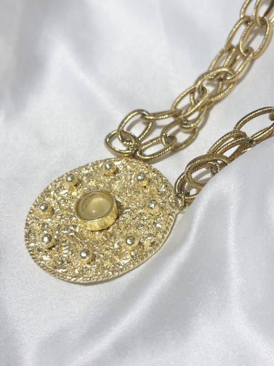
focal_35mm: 52
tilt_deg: -38.2
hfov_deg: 28.0
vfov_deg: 36.8
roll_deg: +9.3
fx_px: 549
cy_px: 183
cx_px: 137
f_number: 1.6
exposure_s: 1/314
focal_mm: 5.96
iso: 32
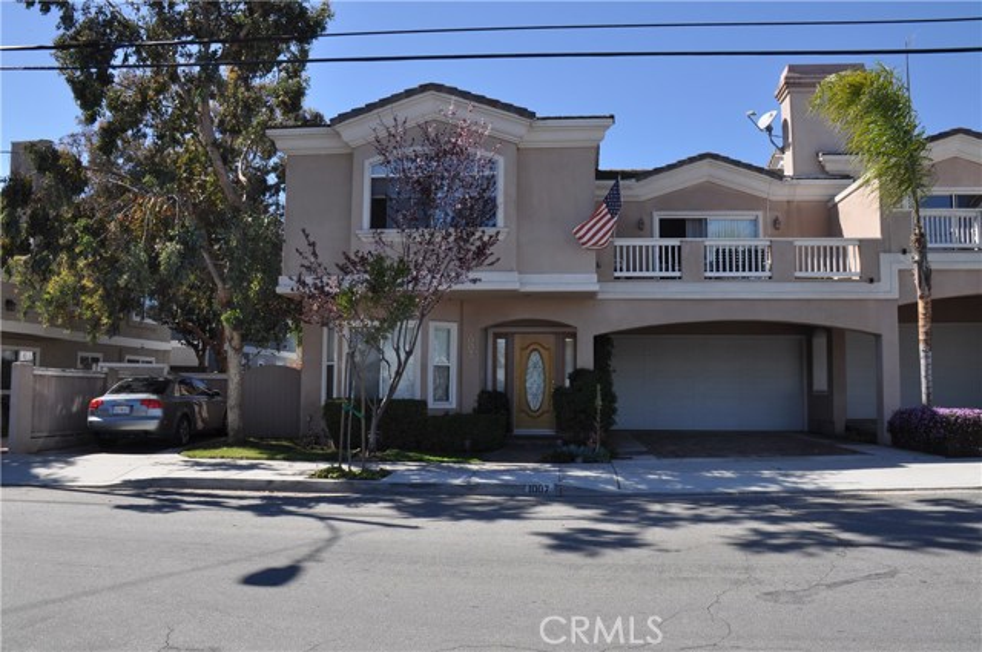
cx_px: 491
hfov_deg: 62.0
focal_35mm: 30
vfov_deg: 43.5
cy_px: 326
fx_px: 817
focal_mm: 20
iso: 200
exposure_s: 1/250
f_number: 8
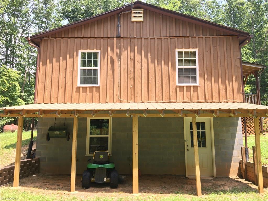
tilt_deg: +8.6
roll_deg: -0.2
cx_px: 134
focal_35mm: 29
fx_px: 225
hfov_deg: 61.7
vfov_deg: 48.2
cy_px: 100
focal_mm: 4.15
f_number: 2.2
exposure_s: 1/202
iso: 25
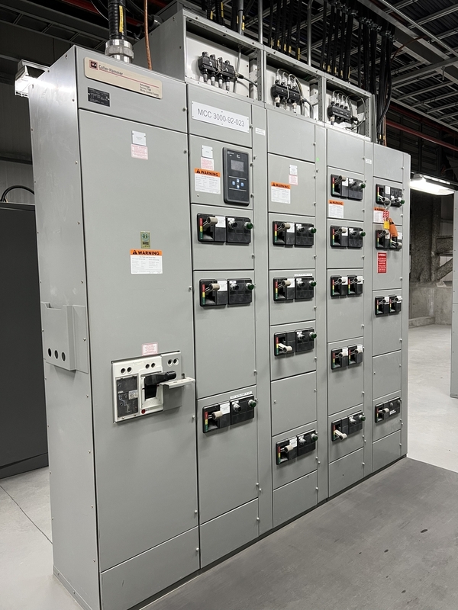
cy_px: 305
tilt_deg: -3.6
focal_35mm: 26
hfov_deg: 53.1
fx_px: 459
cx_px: 229
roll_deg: +1.2
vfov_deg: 67.3
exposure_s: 1/60
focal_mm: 5.7
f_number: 1.5
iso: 160
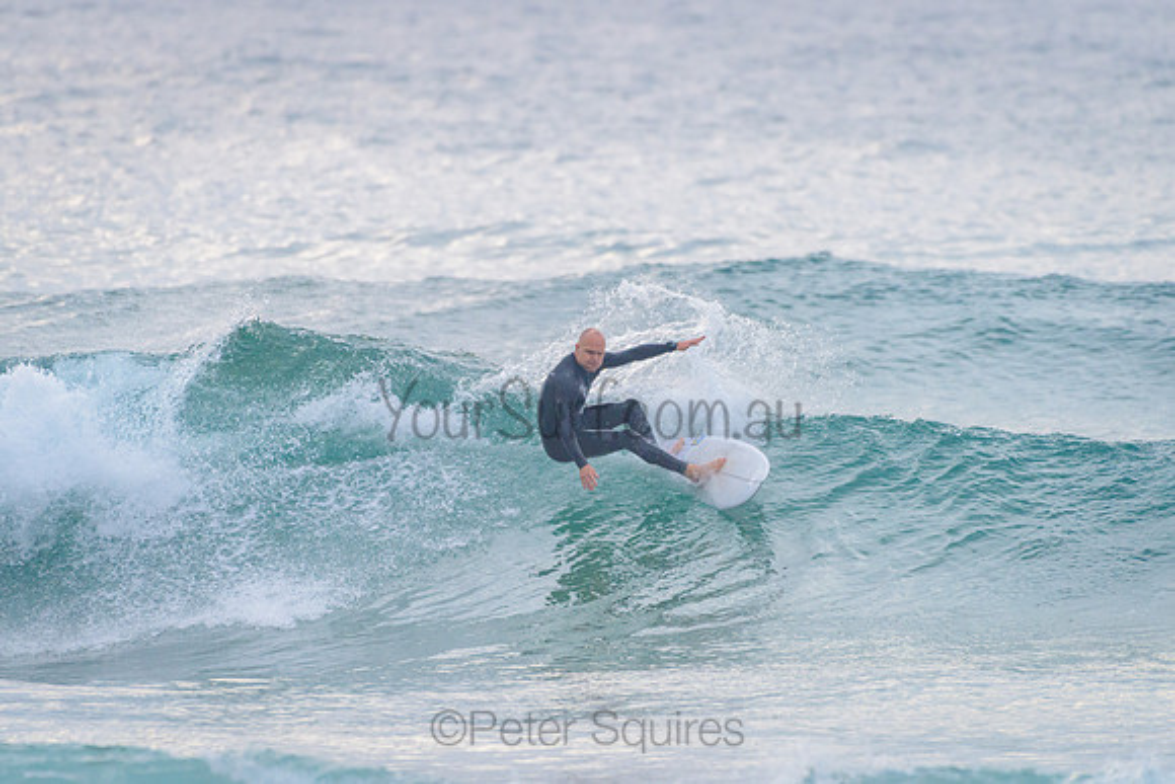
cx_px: 570
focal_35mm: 613
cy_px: 385
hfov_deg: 3.4
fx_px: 20016
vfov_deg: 2.2
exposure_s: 1/1250
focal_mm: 500
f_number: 5.6
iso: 640
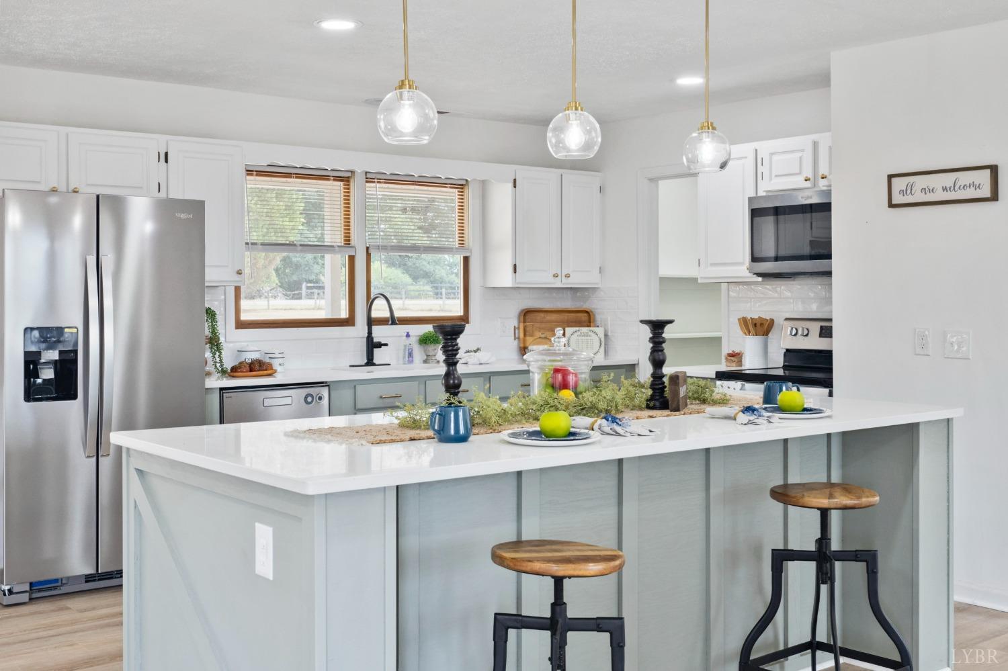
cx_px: 504
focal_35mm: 42
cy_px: 336
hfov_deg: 46.4
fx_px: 1176
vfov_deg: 31.9
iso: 800
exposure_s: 1/4
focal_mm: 28
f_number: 8
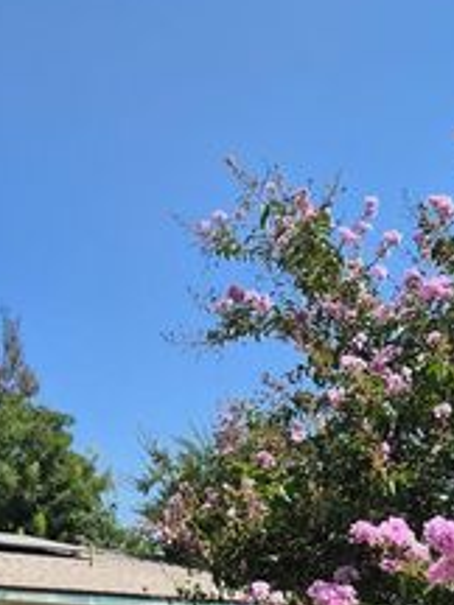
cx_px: 53
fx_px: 1242
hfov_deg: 20.3
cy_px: 626
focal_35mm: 71
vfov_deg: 25.8
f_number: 1.8
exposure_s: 1/5296
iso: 80
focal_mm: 5.4
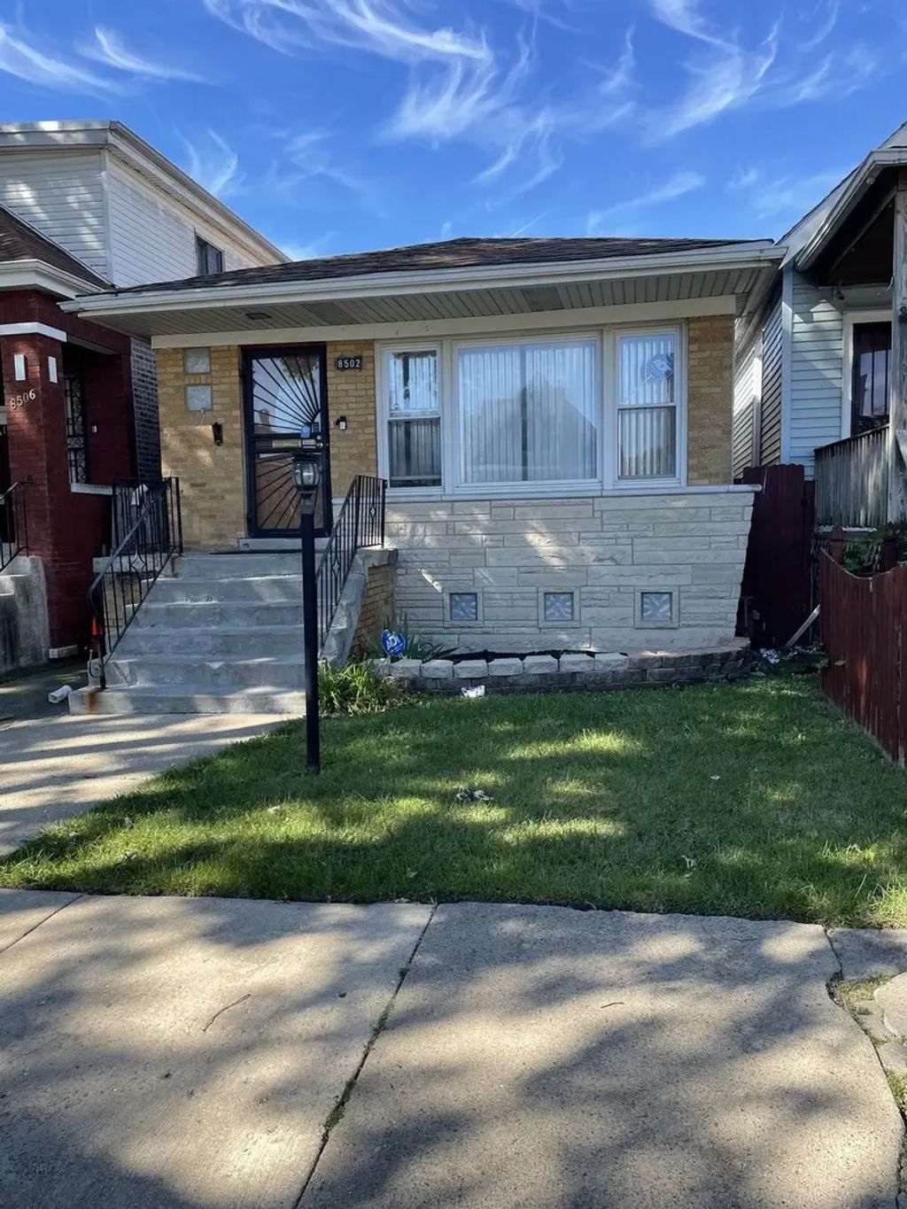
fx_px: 908
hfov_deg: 53.1
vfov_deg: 67.3
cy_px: 604
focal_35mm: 26
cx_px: 454
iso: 32
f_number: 1.6
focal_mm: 4.2
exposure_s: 1/903
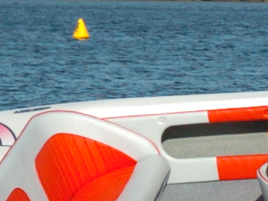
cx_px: 480
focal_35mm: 463
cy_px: 156
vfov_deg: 3.2
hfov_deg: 4.2
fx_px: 3585
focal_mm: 46
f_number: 4.5
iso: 400
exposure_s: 1/2500
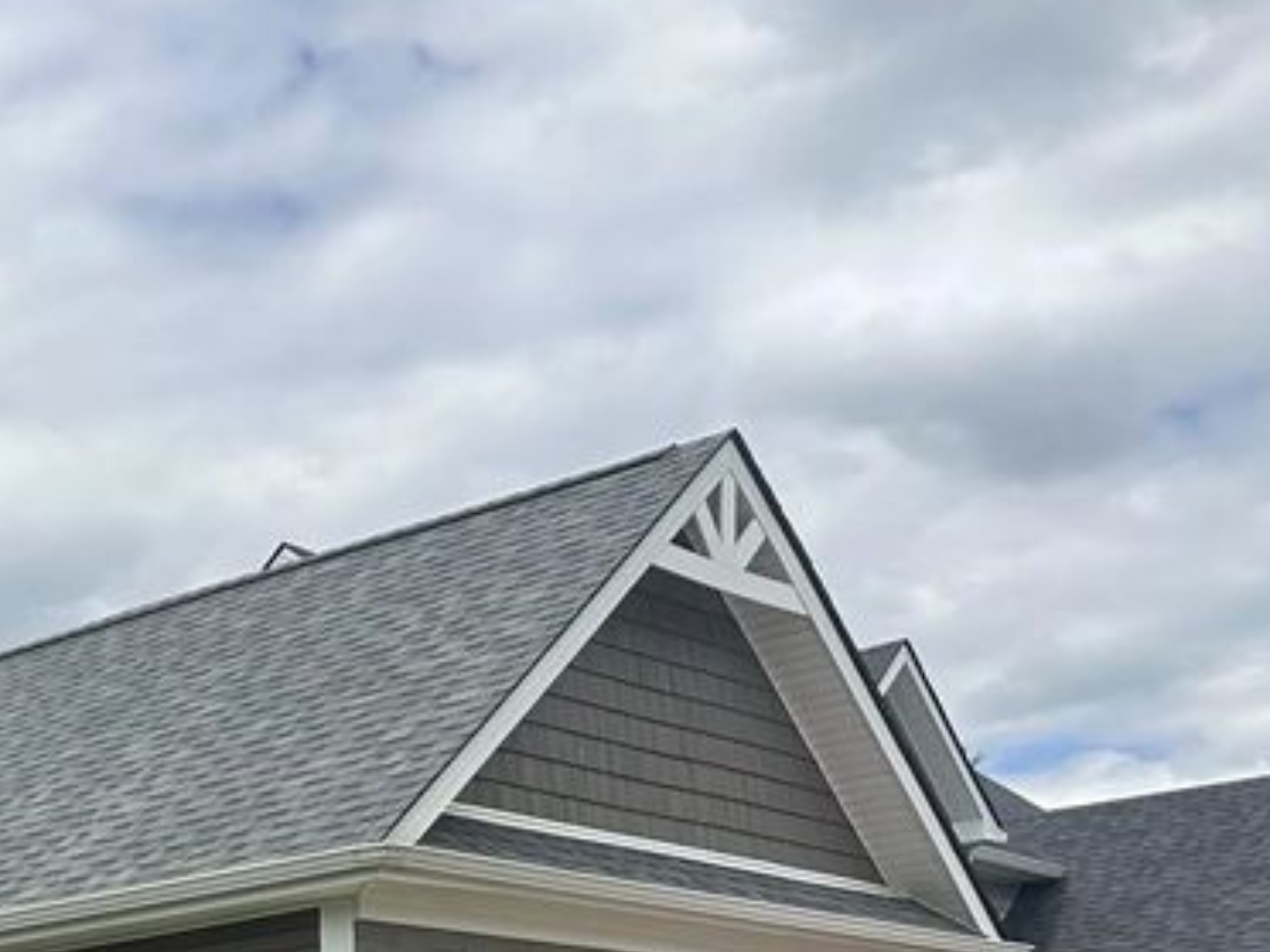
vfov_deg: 20.2
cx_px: -331
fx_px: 2421
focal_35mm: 66
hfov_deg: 25.7
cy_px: 1266
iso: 80
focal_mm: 6.86
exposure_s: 1/3861
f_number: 1.78
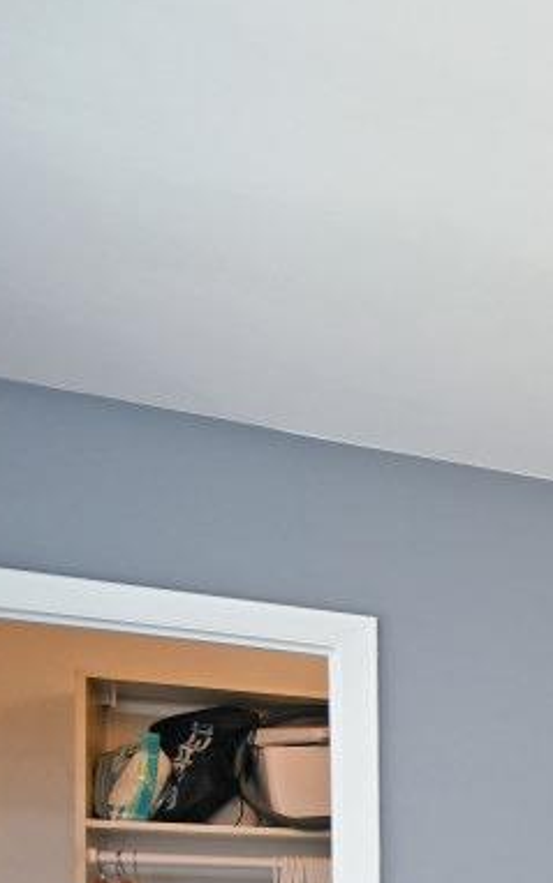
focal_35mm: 56
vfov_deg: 32.2
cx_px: 1337
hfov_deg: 14.6
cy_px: 957
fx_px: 1349
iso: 450
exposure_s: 1/60
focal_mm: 14
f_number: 4
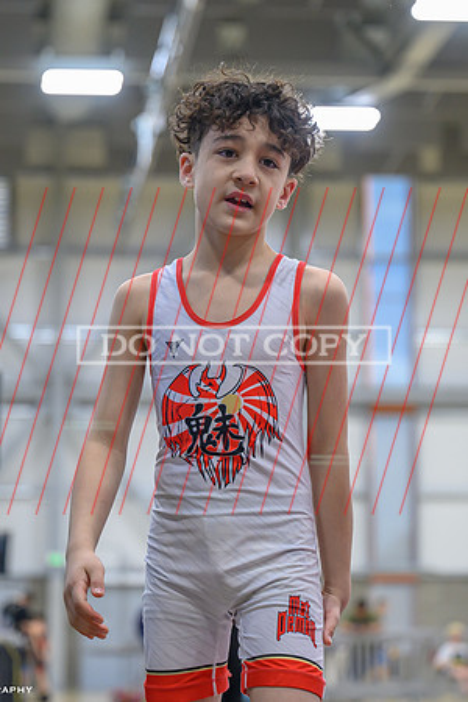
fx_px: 2364
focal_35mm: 121
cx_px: 236
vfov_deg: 16.9
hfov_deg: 11.3
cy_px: 300
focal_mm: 70
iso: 1400
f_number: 2.8
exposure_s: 1/640
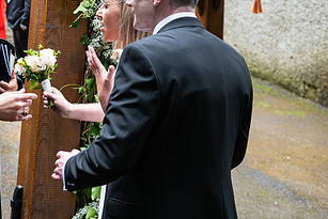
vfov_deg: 19.8
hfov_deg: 29.2
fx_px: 620
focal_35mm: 68
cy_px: 42
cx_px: 85
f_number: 3.5
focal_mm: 36
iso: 400
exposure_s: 1/160
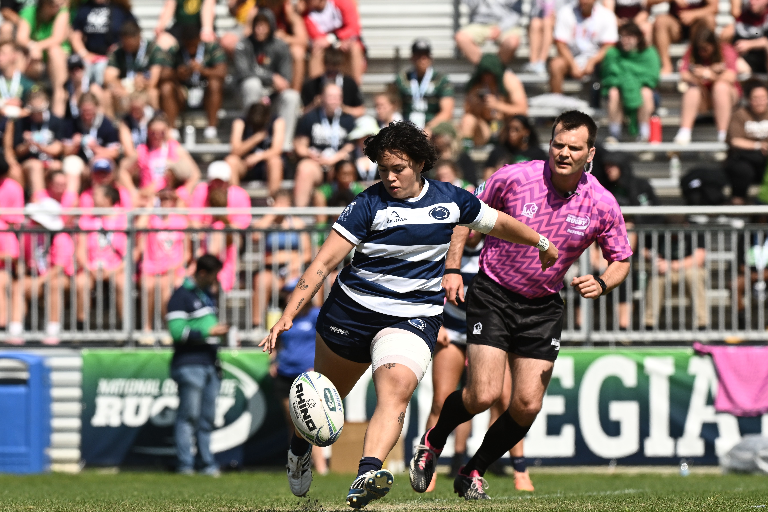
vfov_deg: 3.0
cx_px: 384
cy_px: 256
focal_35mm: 465
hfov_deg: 4.4
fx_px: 9917
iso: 320
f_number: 5.6
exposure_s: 1/1600
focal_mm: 310
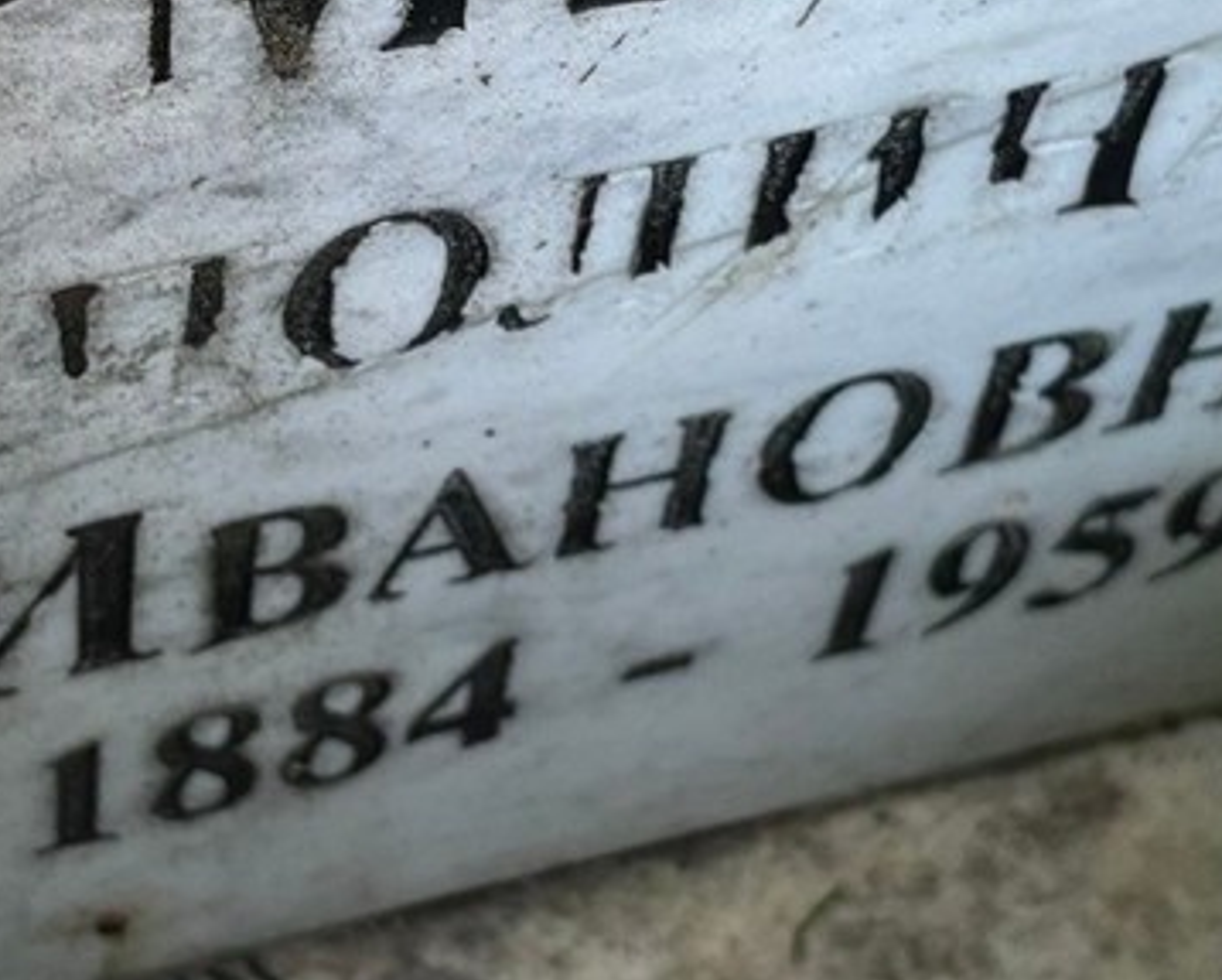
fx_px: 3692
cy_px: 126
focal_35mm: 102
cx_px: 522
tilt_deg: -55.2
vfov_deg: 15.0
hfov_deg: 18.8
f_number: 1.6
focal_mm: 5.96
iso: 64
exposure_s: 1/121
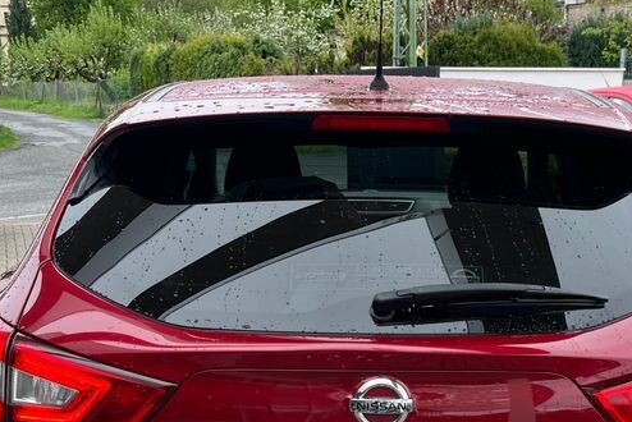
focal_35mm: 56
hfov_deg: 35.5
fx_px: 984
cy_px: 422
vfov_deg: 23.2
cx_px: 389
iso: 40
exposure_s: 1/282
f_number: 1.6
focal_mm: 5.1
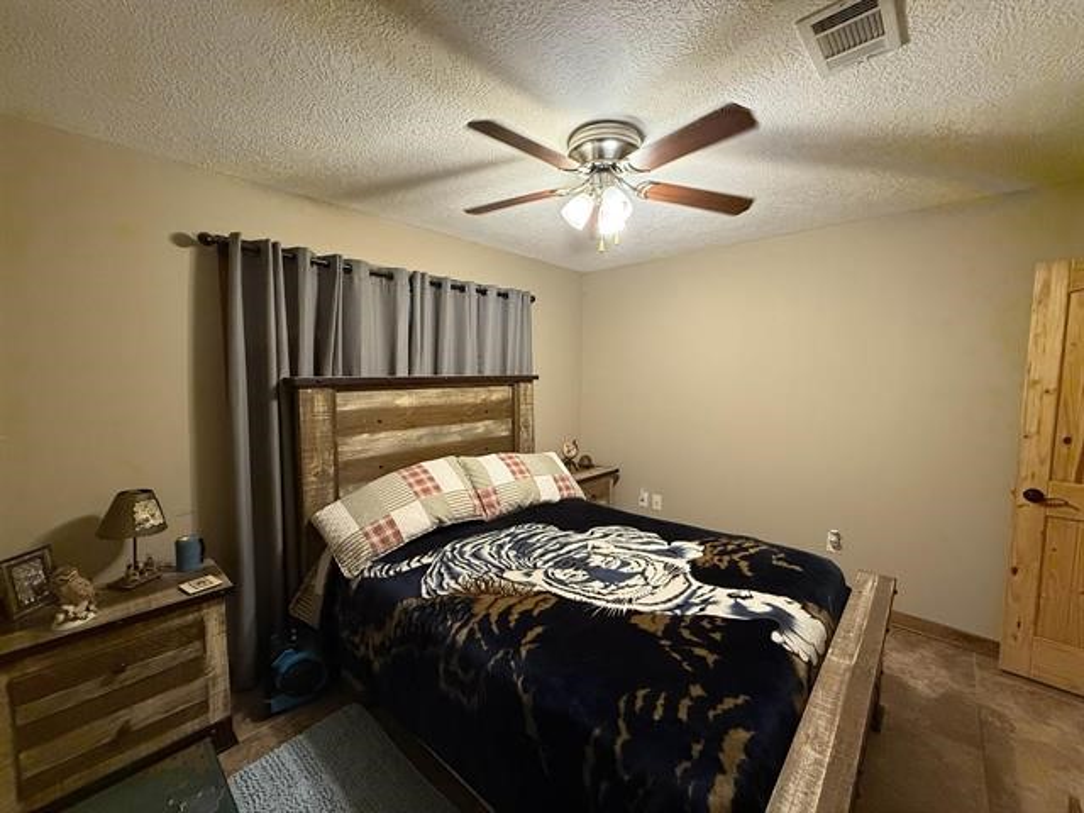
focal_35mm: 14
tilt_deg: -4.1
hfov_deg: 102.1
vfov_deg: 85.7
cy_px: 406
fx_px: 438
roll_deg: -0.1
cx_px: 542
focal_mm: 2.22
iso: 400
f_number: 2.2
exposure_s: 1/60
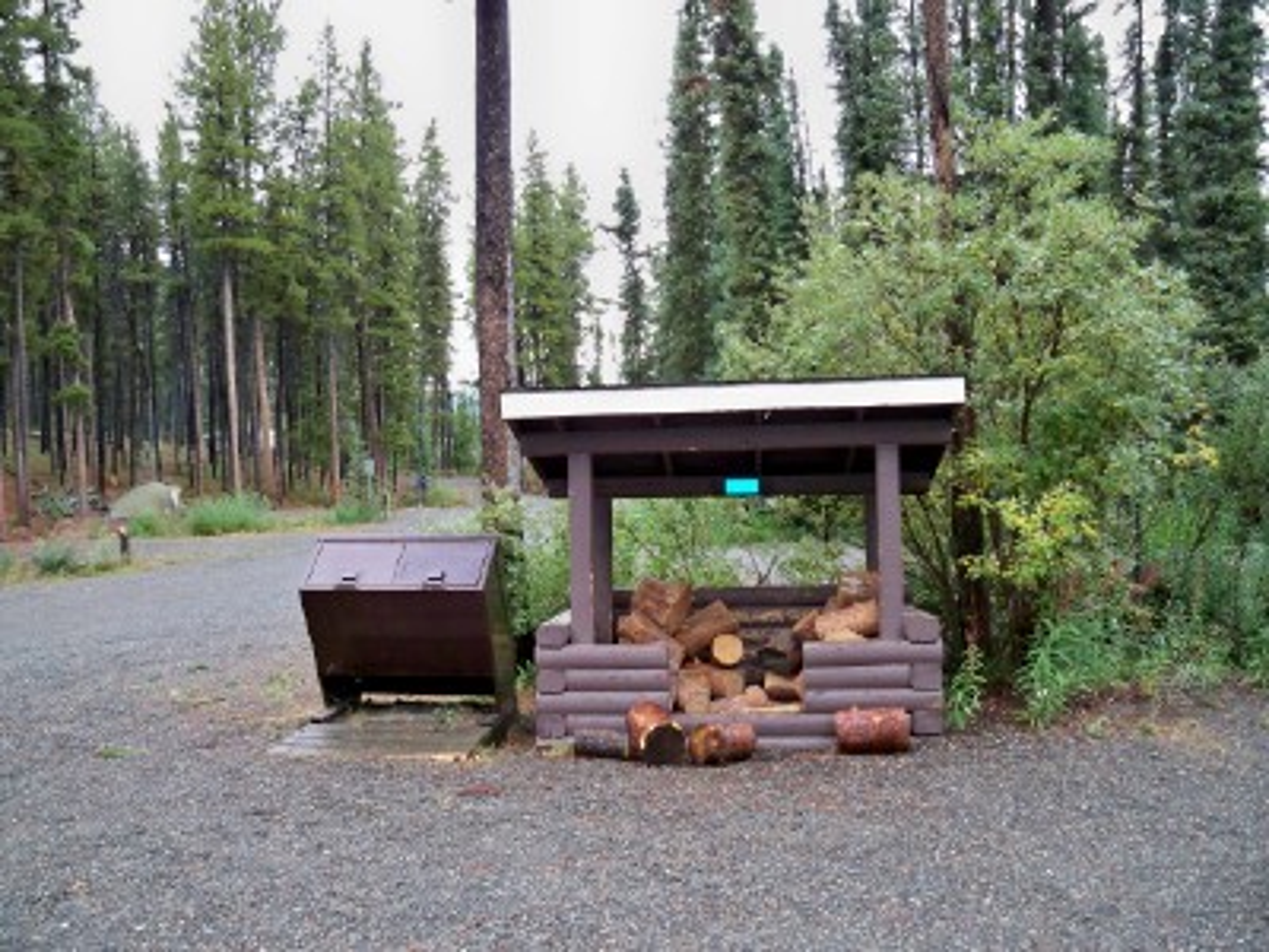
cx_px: 634
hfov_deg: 52.6
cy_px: 476
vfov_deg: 40.7
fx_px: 1283
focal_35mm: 35
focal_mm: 6.3
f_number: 3.1
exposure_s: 1/60
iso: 200
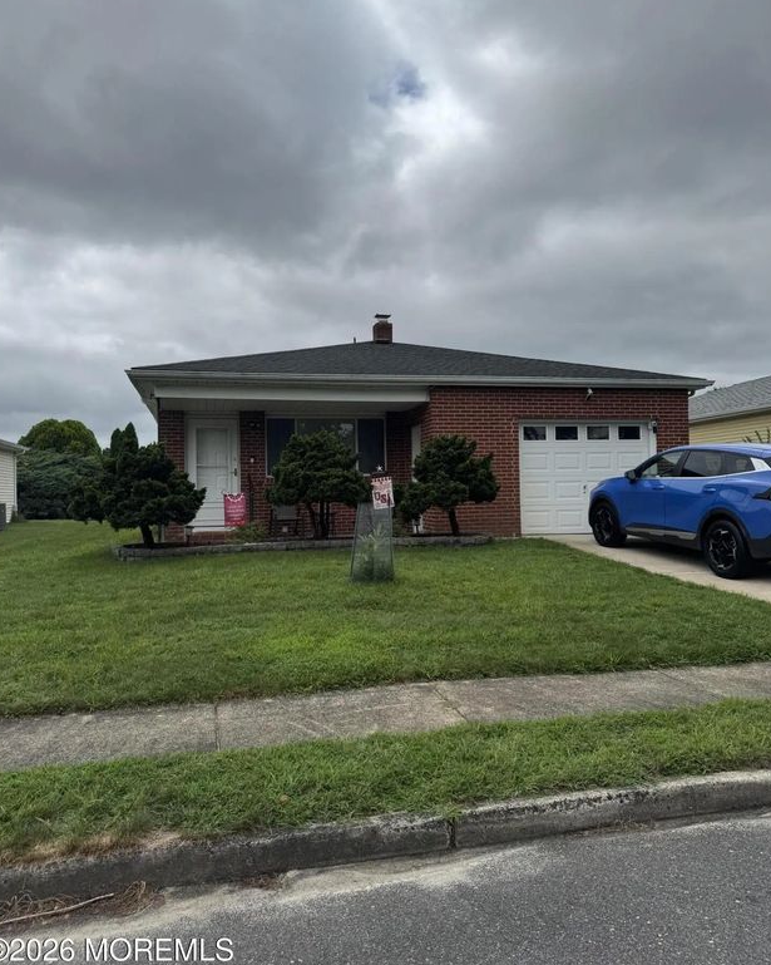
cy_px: 464
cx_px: 385
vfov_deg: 66.0
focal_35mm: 26
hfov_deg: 54.9
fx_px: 742
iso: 80
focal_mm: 6.76
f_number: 1.78
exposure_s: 1/7937
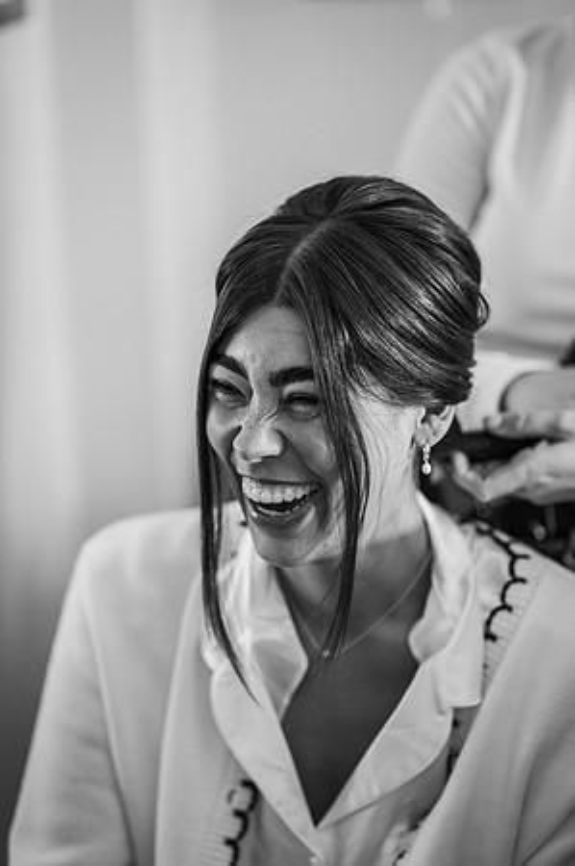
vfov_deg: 23.9
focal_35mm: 85
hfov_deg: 16.0
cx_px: 288
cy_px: 433
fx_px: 2041
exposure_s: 1/200
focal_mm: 85
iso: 1000
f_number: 1.8
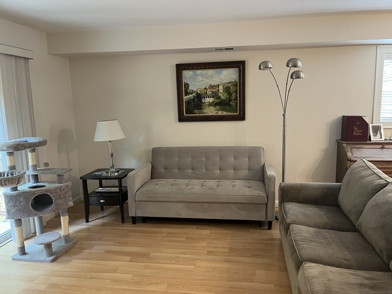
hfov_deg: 67.3
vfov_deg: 53.1
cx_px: 196
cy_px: 147
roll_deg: +1.6
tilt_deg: -10.3
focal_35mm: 26
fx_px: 294
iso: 320
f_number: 1.6
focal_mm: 5.1
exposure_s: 1/60
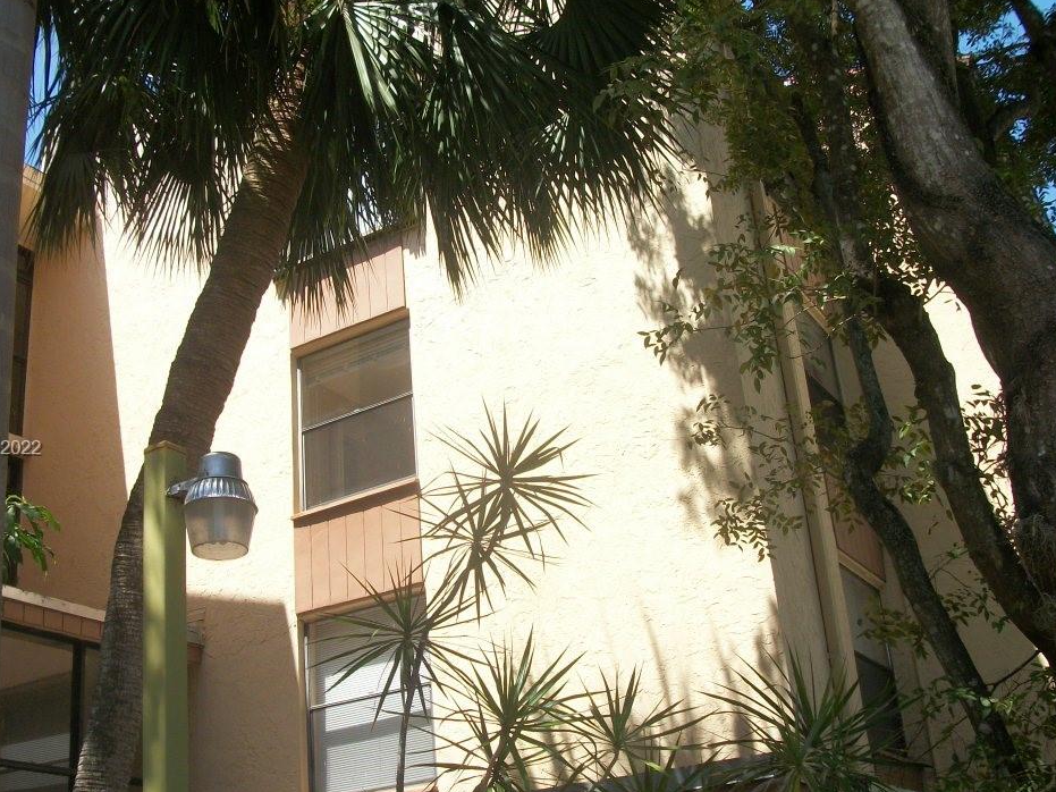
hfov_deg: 42.9
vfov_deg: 32.8
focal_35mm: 44
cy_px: 450
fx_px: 1342
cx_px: 487
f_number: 8.8
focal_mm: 5.7
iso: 80
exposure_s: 1/100
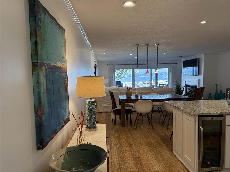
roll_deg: +1.9
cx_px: 115
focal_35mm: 24
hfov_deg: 71.6
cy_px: 86
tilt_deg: -2.3
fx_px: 159
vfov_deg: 56.8
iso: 200
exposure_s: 1/211
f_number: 1.78
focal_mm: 6.76
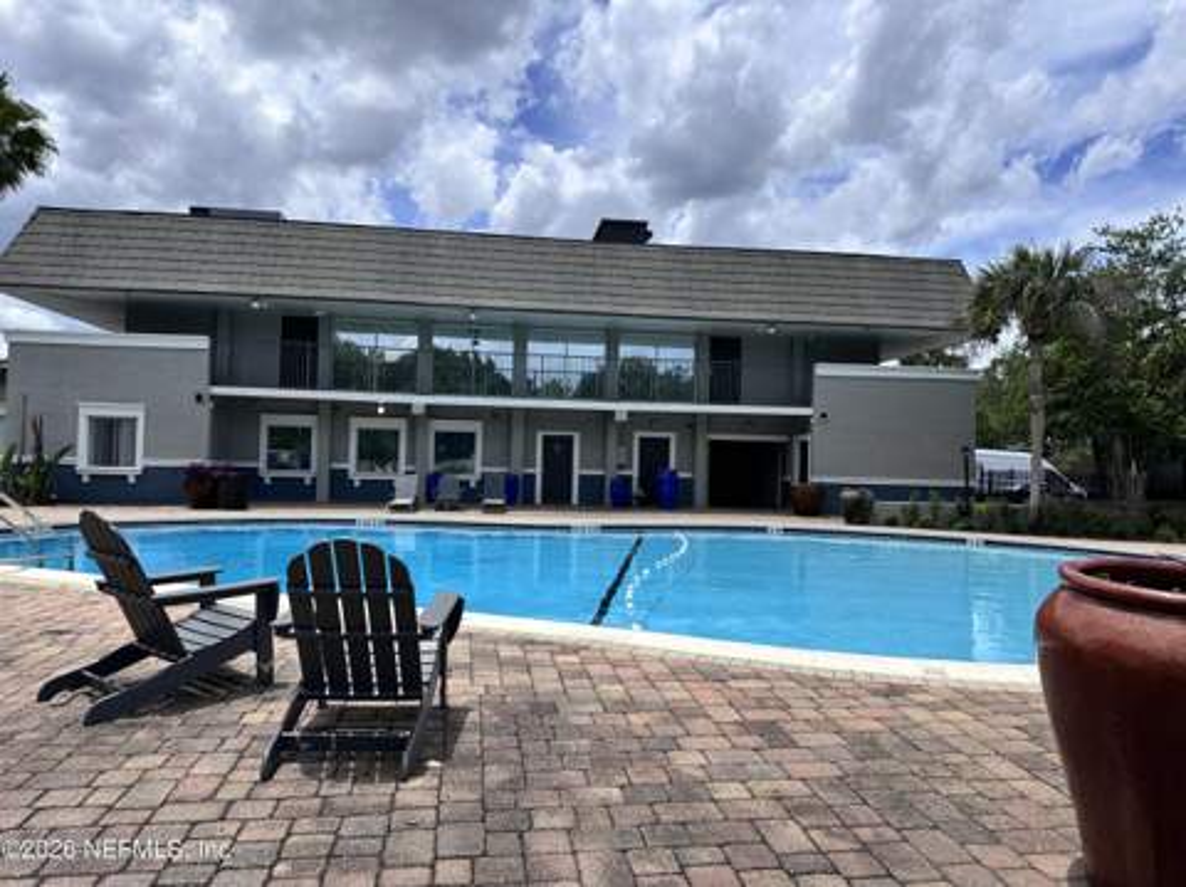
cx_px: 593
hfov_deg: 71.7
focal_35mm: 24
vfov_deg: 56.7
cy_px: 444
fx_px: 821
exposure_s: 1/6211
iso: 80
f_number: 1.78
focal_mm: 6.86
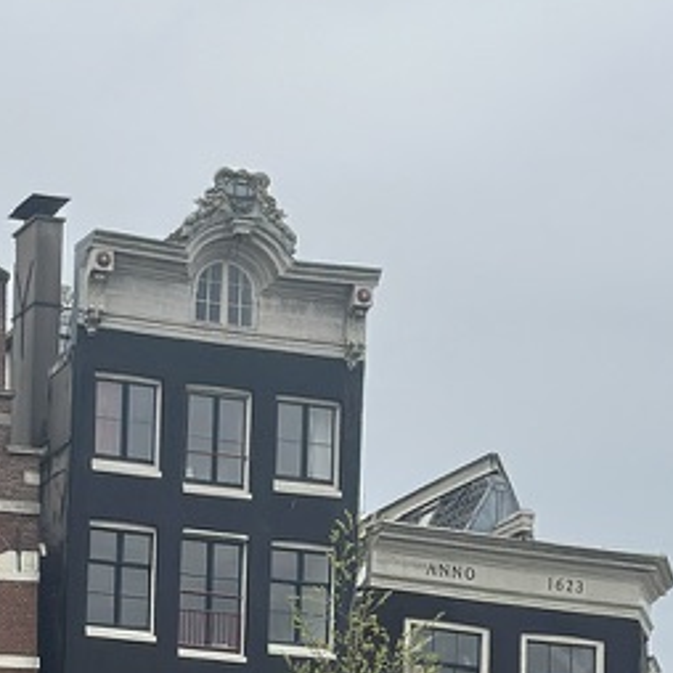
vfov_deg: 11.2
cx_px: 114
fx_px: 3365
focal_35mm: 153
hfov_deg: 11.4
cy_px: 808
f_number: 1.78
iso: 100
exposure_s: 1/4405
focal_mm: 6.86
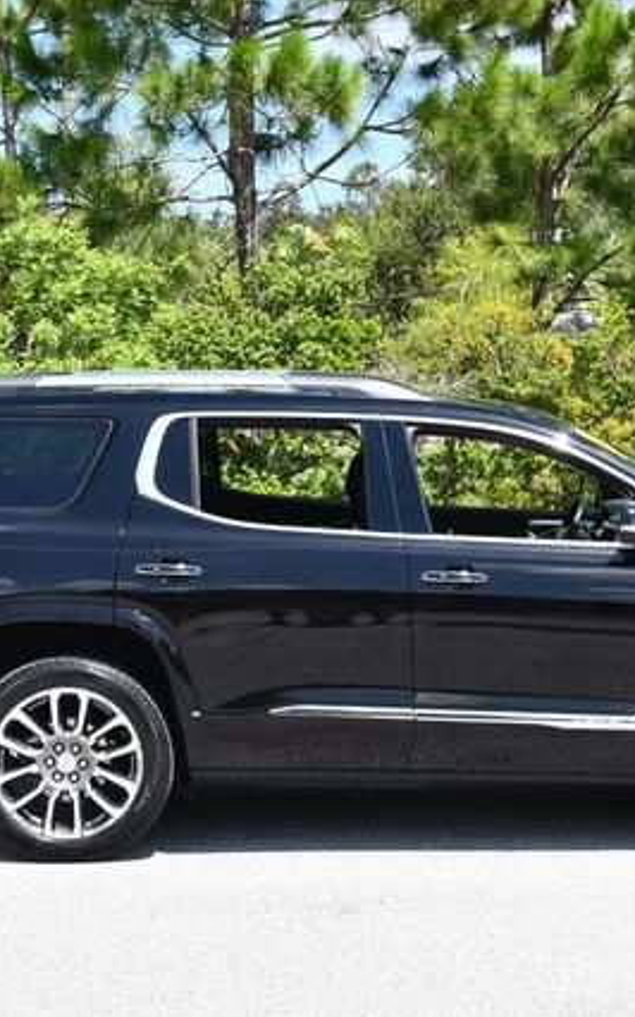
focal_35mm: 92
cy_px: 508
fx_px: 2549
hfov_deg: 14.2
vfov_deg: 22.6
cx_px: 418
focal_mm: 30
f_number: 8
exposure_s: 1/250
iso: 200
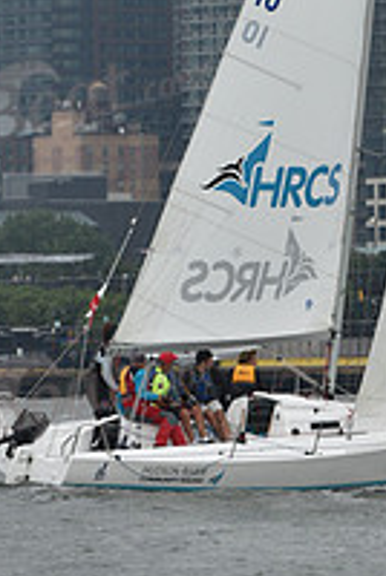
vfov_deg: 3.9
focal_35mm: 521
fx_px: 8350
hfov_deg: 2.6
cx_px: 356
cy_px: -69
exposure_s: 1/800
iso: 400
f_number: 8
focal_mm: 180
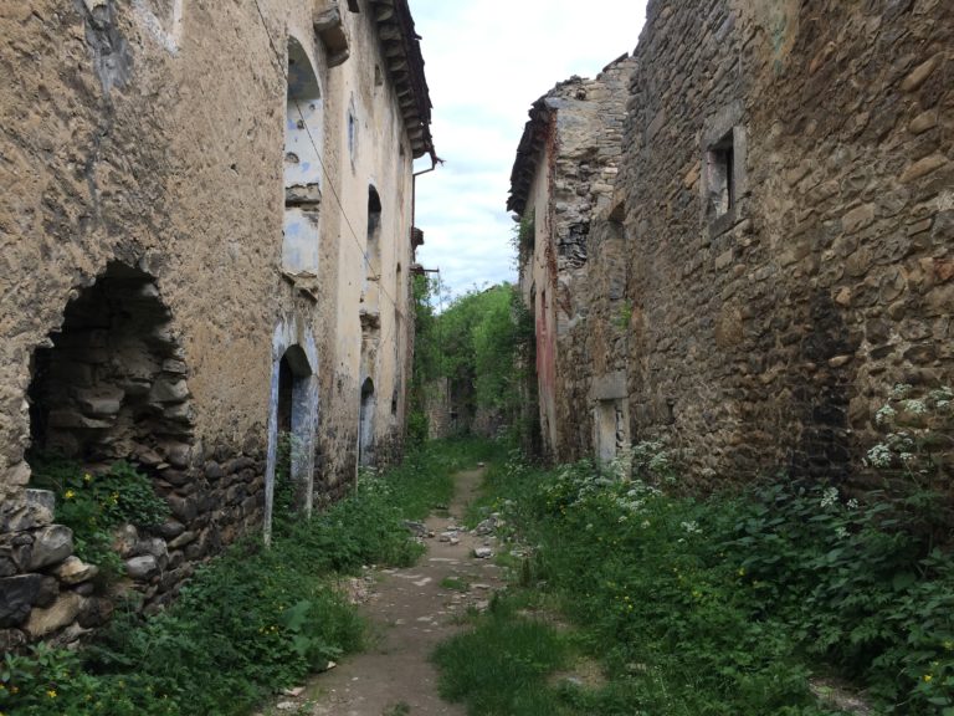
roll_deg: -0.2
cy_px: 358
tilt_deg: +3.0
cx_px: 477
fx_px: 799
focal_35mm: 29
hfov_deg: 61.7
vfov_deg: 48.2
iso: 32
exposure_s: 1/807
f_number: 2.2
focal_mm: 4.15
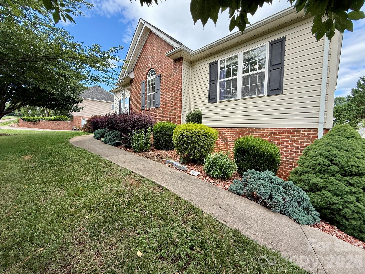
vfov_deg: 85.7
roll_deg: -1.3
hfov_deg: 102.1
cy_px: 137
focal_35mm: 14
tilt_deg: -3.5
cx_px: 182
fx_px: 148
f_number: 2.2
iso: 50
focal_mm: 2.22
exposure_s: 1/291
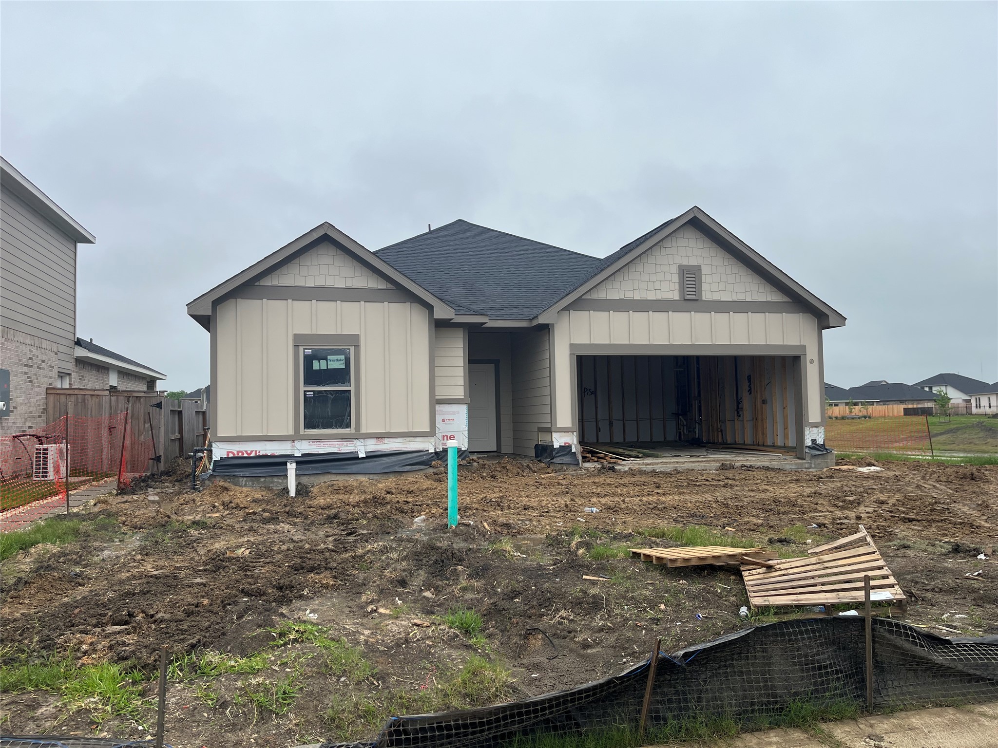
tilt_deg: +1.6
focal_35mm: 26
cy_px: 374
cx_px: 499
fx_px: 750
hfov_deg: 67.3
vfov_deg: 53.1
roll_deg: +1.5
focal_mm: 5.1
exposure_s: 1/1517
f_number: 1.6
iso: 50
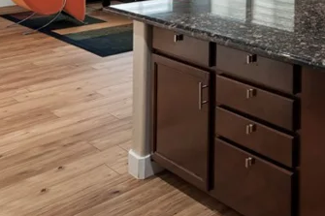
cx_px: 414
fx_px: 469
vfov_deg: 22.5
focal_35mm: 52
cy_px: -84
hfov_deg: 30.7
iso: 400
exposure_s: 1/8
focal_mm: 17
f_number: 8
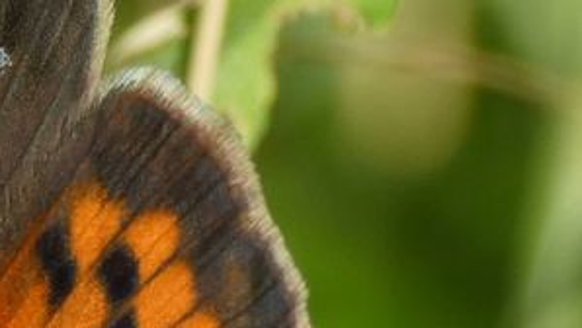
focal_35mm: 458
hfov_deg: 4.7
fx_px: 7072
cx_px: -200
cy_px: 312
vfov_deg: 2.7
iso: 80
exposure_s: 1/125
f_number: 5.4
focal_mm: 26.3
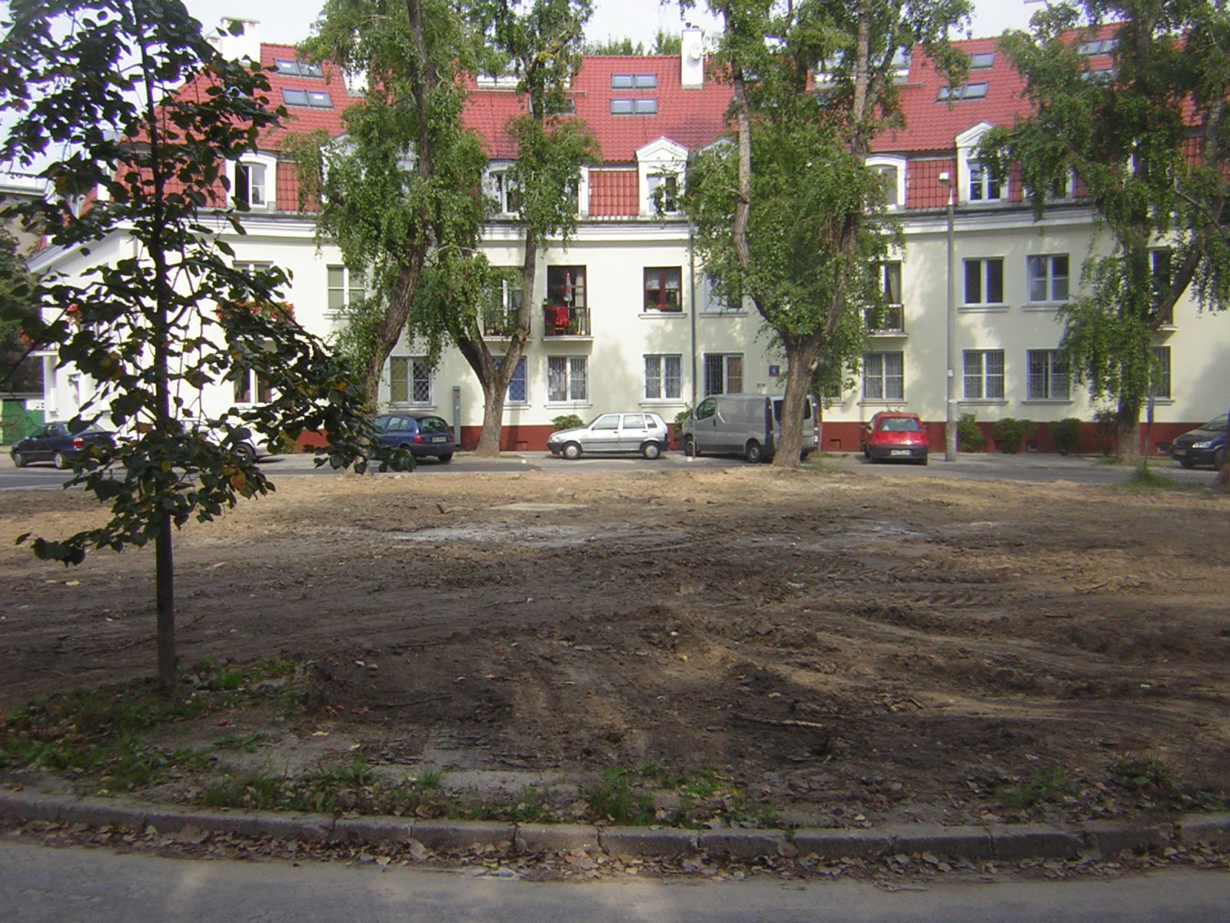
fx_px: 1279
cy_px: 462
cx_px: 615
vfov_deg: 39.7
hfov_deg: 51.4
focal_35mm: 36
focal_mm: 4.7
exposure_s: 1/188
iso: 50
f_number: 5.2
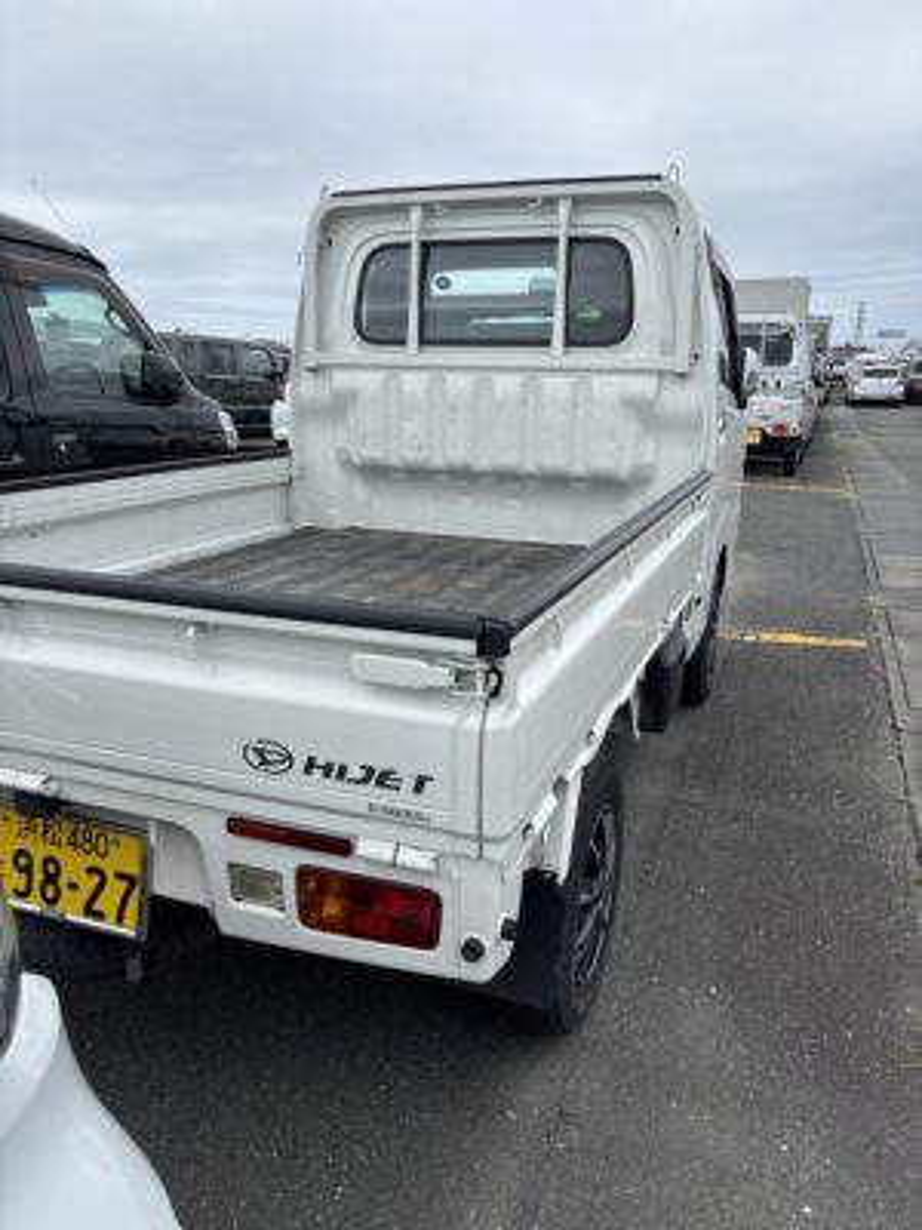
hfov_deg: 53.1
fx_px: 923
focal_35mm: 26
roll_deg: -1.1
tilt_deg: -14.7
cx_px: 461
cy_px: 615
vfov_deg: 67.3
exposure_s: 1/2342
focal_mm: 5.96
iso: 50
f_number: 1.6
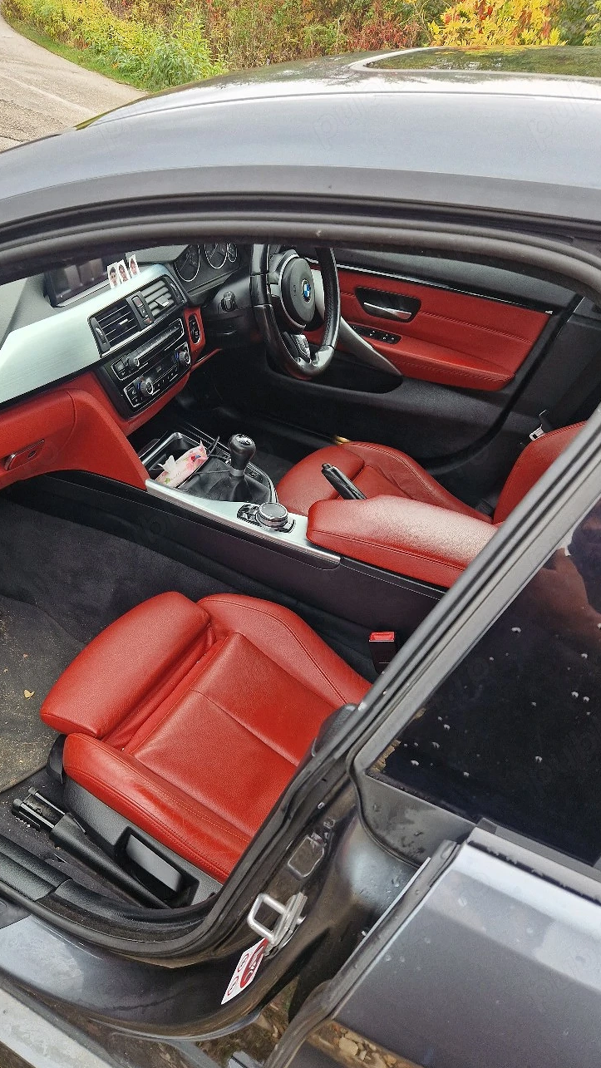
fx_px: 736
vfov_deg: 71.9
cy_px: 539
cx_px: 240
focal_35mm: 26
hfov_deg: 44.2
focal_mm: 5.4
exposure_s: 1/182
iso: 50
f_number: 1.8
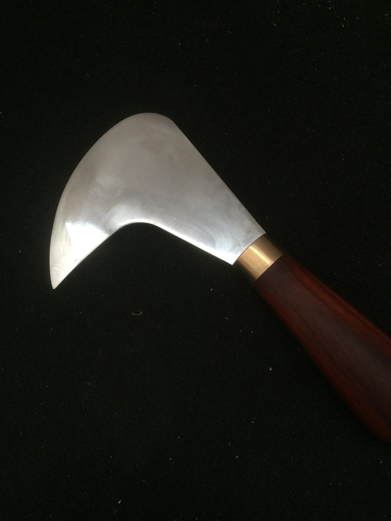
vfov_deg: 61.7
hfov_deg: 48.2
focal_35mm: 29
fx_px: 437
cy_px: 260
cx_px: 196
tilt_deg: -80.9
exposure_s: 1/17
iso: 64
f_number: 2.2
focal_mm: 4.15
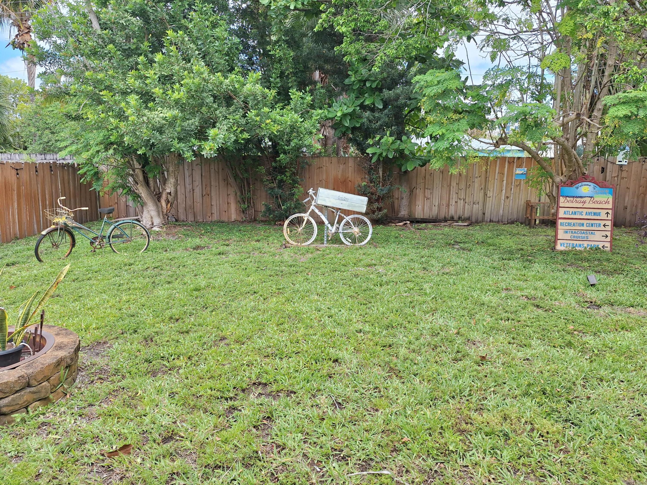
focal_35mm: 23
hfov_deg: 73.9
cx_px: 324
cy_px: 242
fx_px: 430
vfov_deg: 58.9
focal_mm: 5.54
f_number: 1.8
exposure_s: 1/968
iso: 40
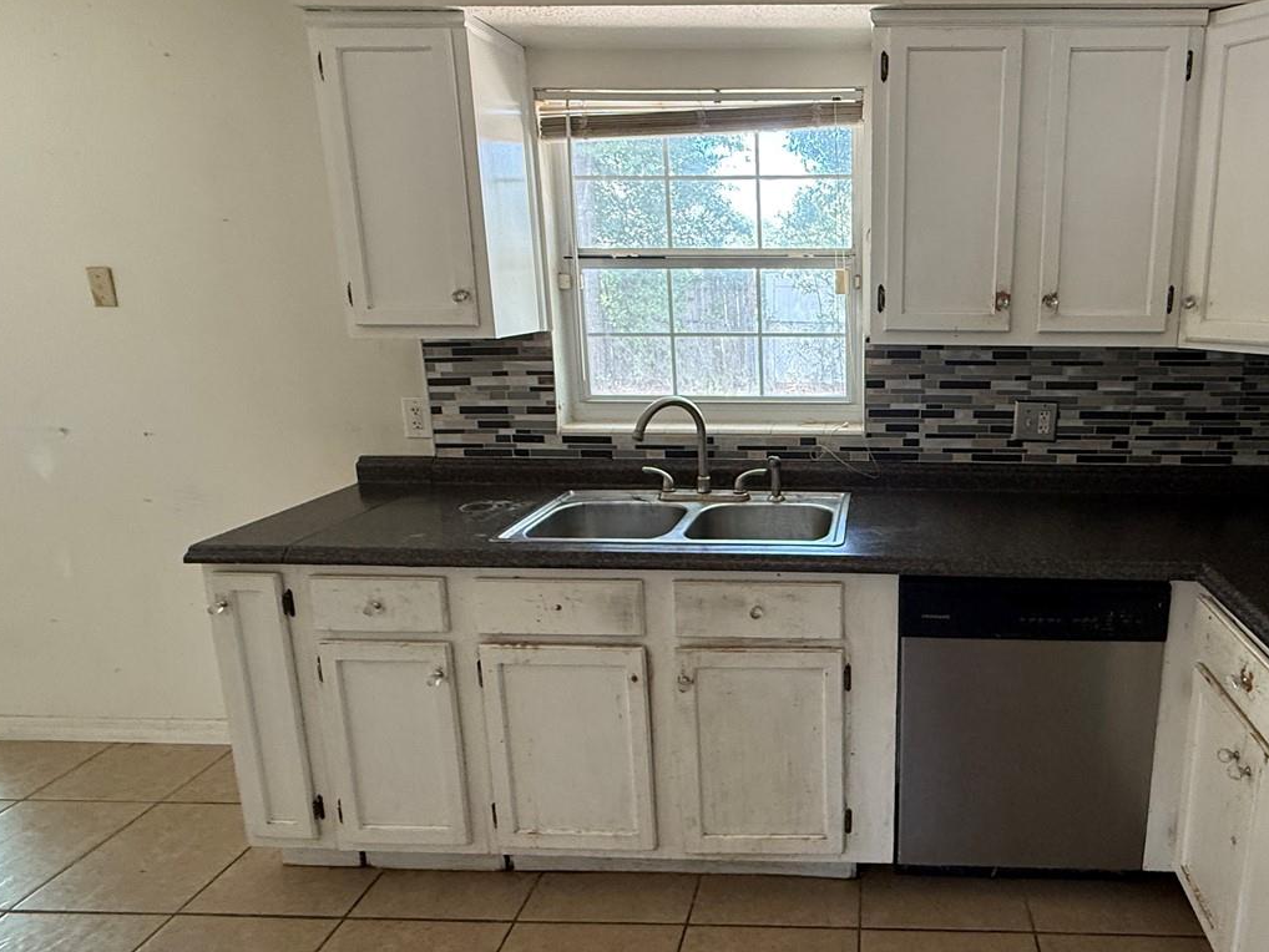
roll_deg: +0.8
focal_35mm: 22
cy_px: 444
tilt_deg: -11.2
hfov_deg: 73.7
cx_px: 861
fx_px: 807
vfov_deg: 61.0
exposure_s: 1/99
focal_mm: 2.22
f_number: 2.2
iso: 320
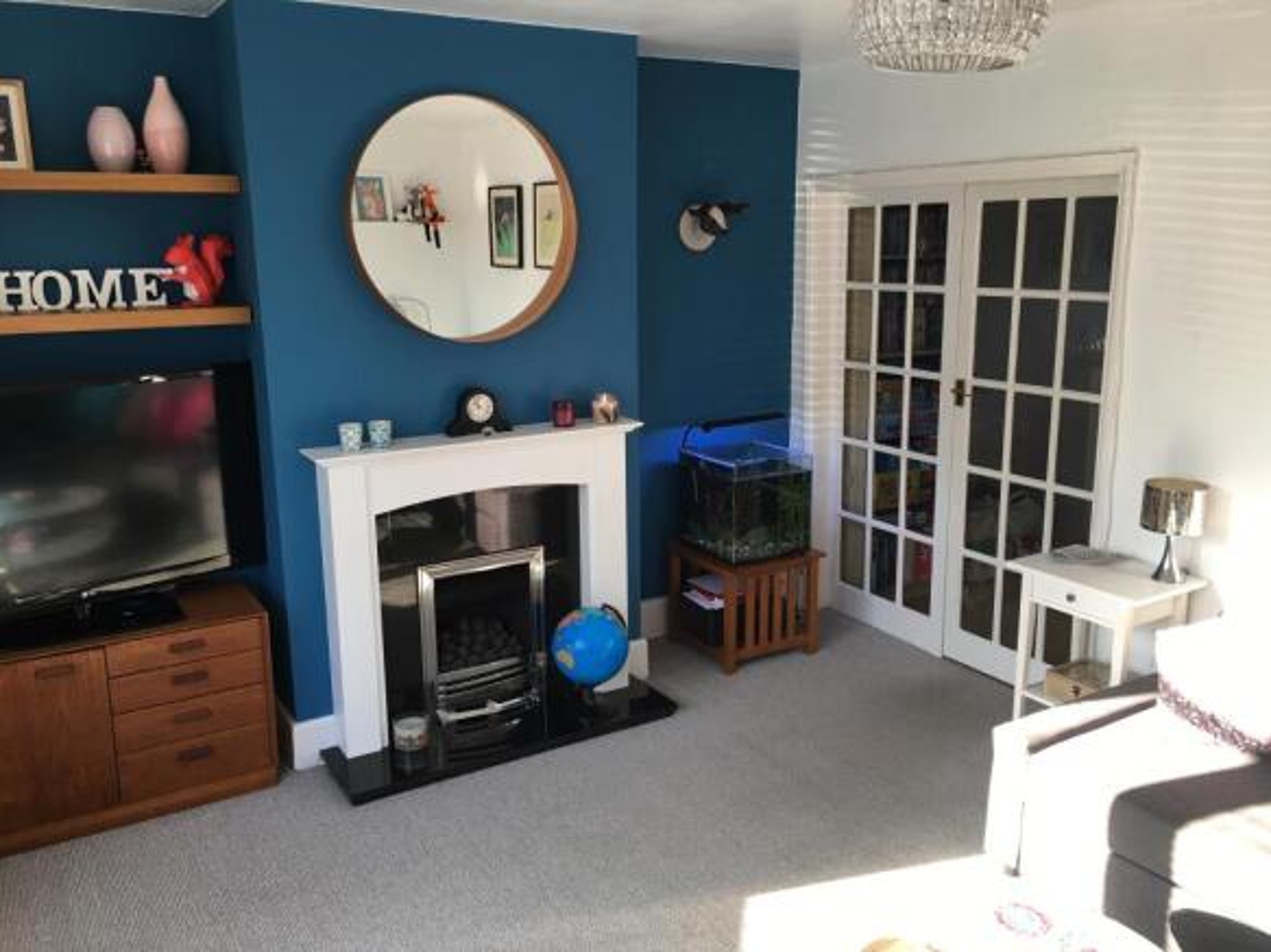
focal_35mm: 29
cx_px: 636
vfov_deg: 48.2
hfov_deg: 61.7
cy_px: 476
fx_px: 1065
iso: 25
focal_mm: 4.15
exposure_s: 1/33
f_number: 2.2
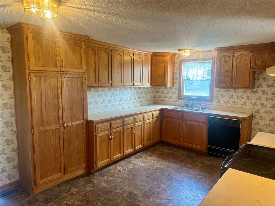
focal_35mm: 24
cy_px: 103
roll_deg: -0.2
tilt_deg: -6.9
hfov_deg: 71.6
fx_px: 191
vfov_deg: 56.8
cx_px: 138
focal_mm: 6.76
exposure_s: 1/60
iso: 250
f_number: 1.78
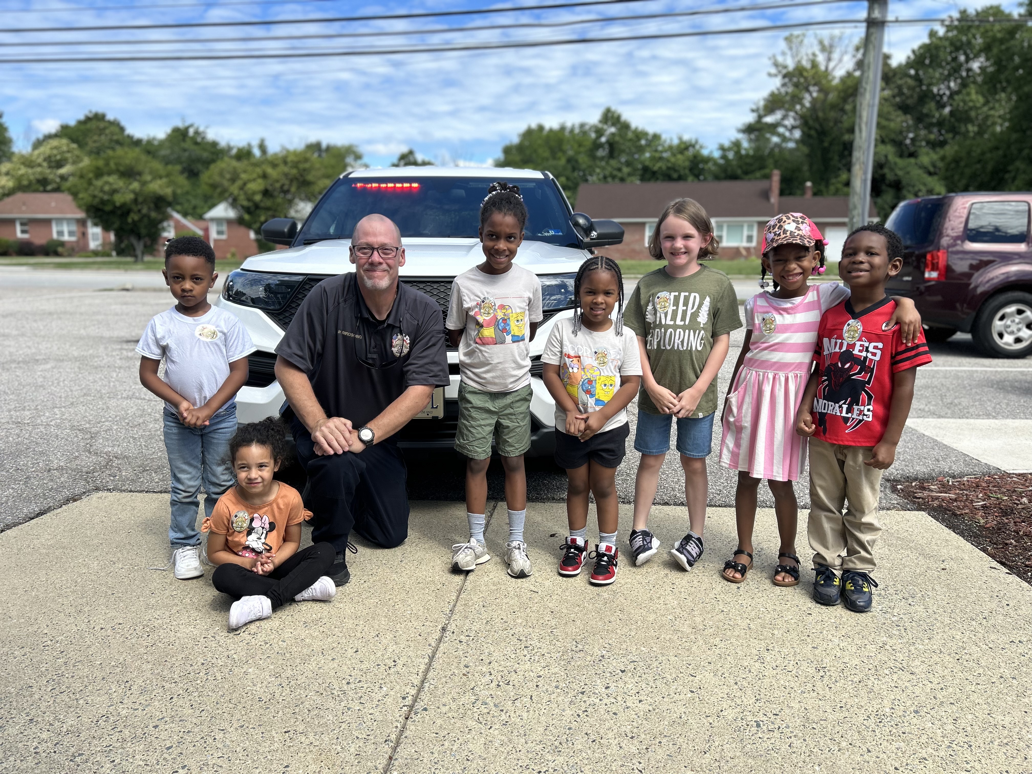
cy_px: 387
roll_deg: +0.3
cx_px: 516
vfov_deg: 53.1
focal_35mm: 26
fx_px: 775
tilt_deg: -10.6
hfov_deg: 67.3
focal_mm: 5.7
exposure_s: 1/2353
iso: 50
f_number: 1.5
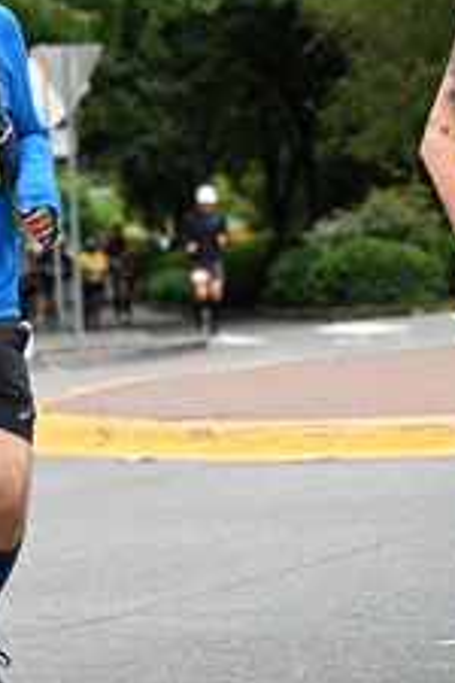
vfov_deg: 11.1
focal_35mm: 183
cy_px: -30
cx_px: -62
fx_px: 3469
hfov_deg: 7.5
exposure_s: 1/800
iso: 1600
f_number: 4
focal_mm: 75
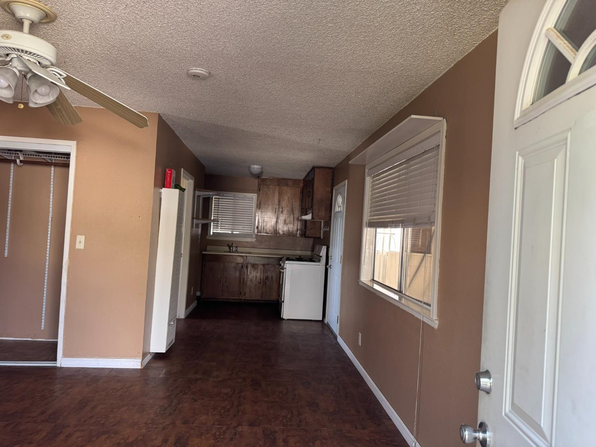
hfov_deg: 71.6
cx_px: 298
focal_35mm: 24
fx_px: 413
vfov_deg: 56.8
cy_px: 224
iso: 200
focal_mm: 6.76
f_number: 1.78
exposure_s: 1/84
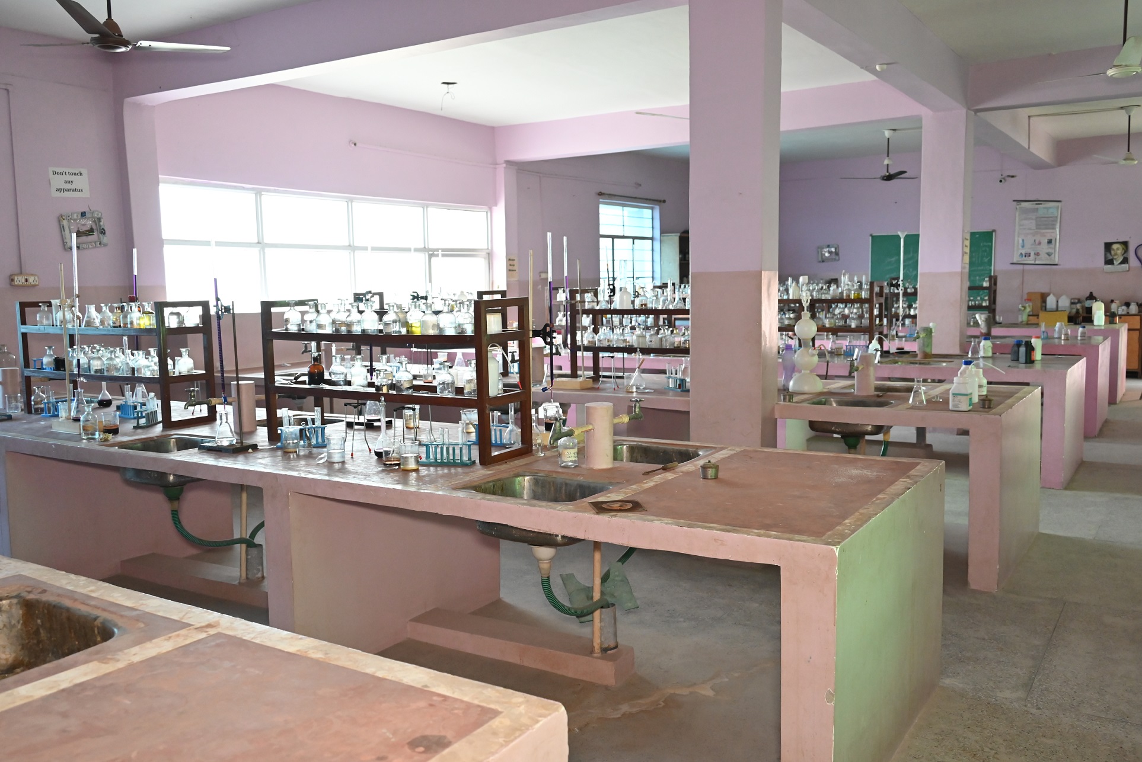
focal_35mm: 31
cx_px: 571
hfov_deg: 60.3
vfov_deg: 42.4
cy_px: 381
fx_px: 984
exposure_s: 1/125
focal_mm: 31
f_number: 5.6
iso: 3200
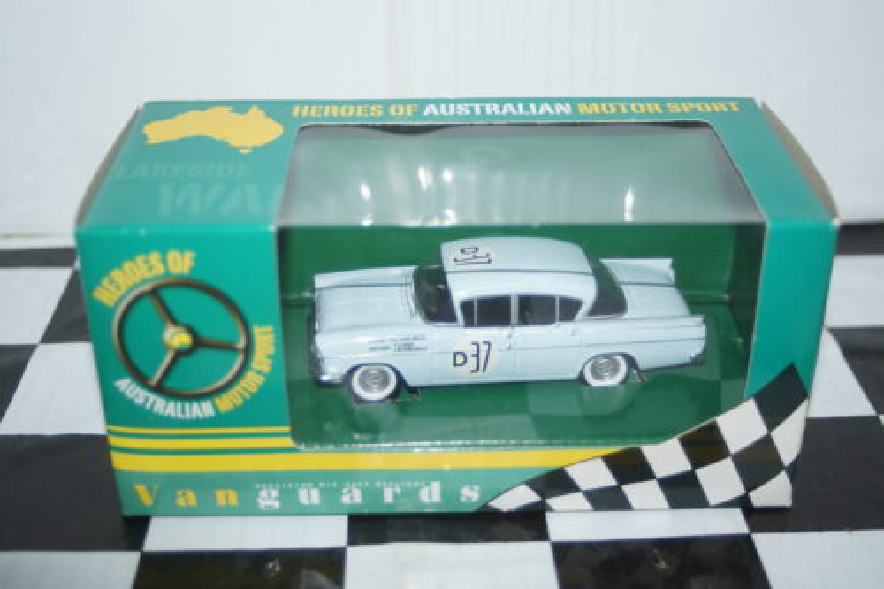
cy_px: 294
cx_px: 442
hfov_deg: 37.9
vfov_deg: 25.7
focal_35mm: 52
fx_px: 1289
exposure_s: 1/160
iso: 160
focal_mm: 35
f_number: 4
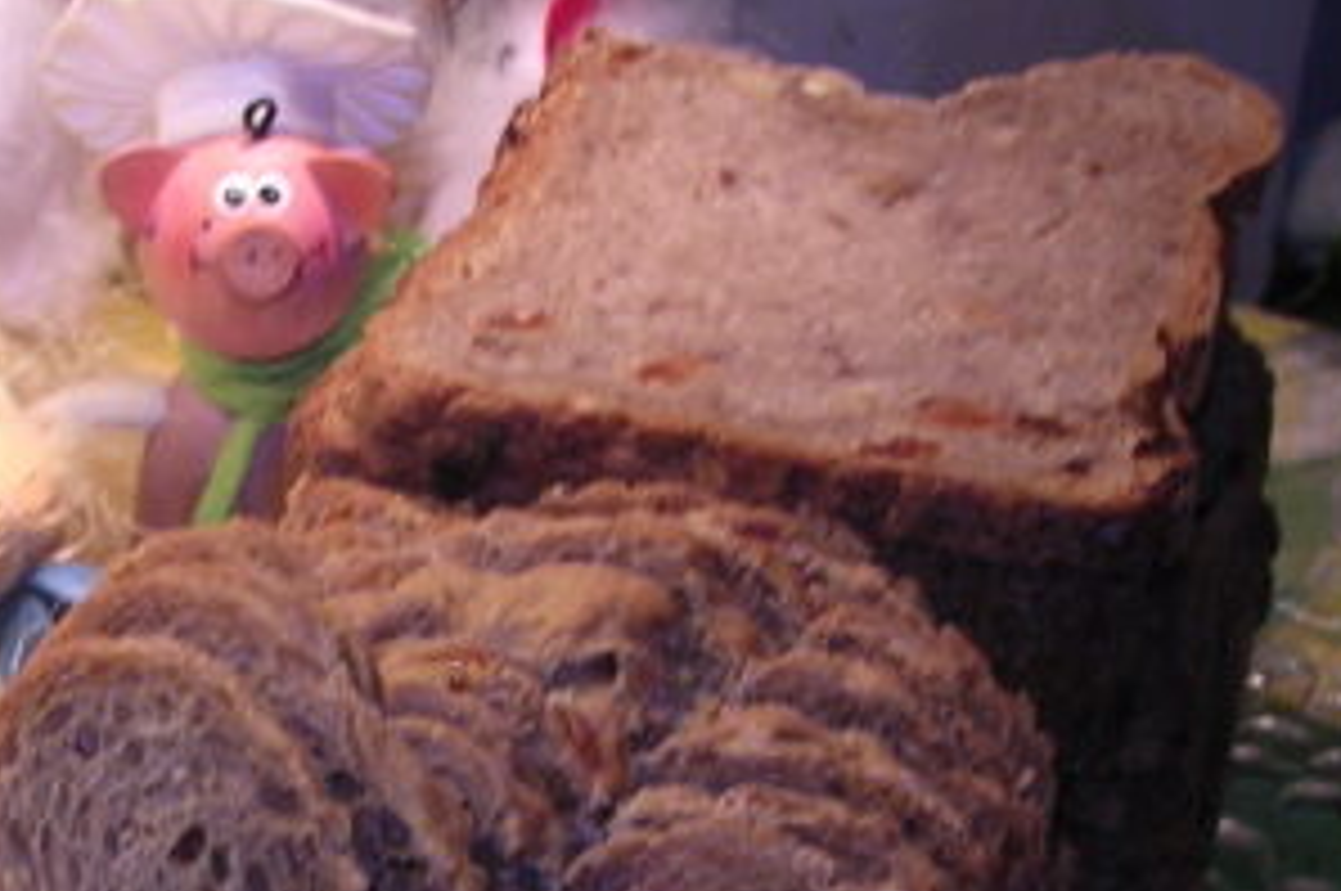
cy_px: 999
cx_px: 252
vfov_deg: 13.1
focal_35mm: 102
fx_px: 3795
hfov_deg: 19.8
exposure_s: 1/30.3
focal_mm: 5.8
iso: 100
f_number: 2.8
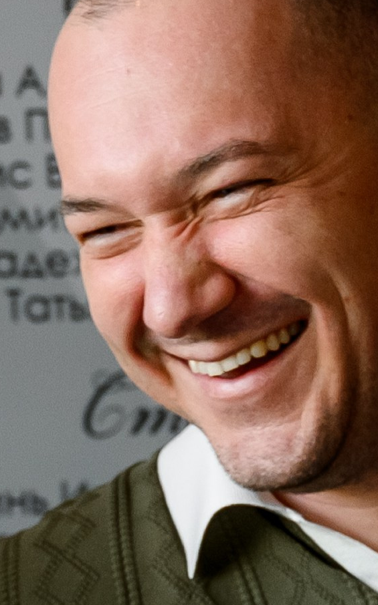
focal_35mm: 260
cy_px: 691
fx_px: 4289
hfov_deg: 4.9
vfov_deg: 8.0
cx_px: 799
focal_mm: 51
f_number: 3.5
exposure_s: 1/200
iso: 1250
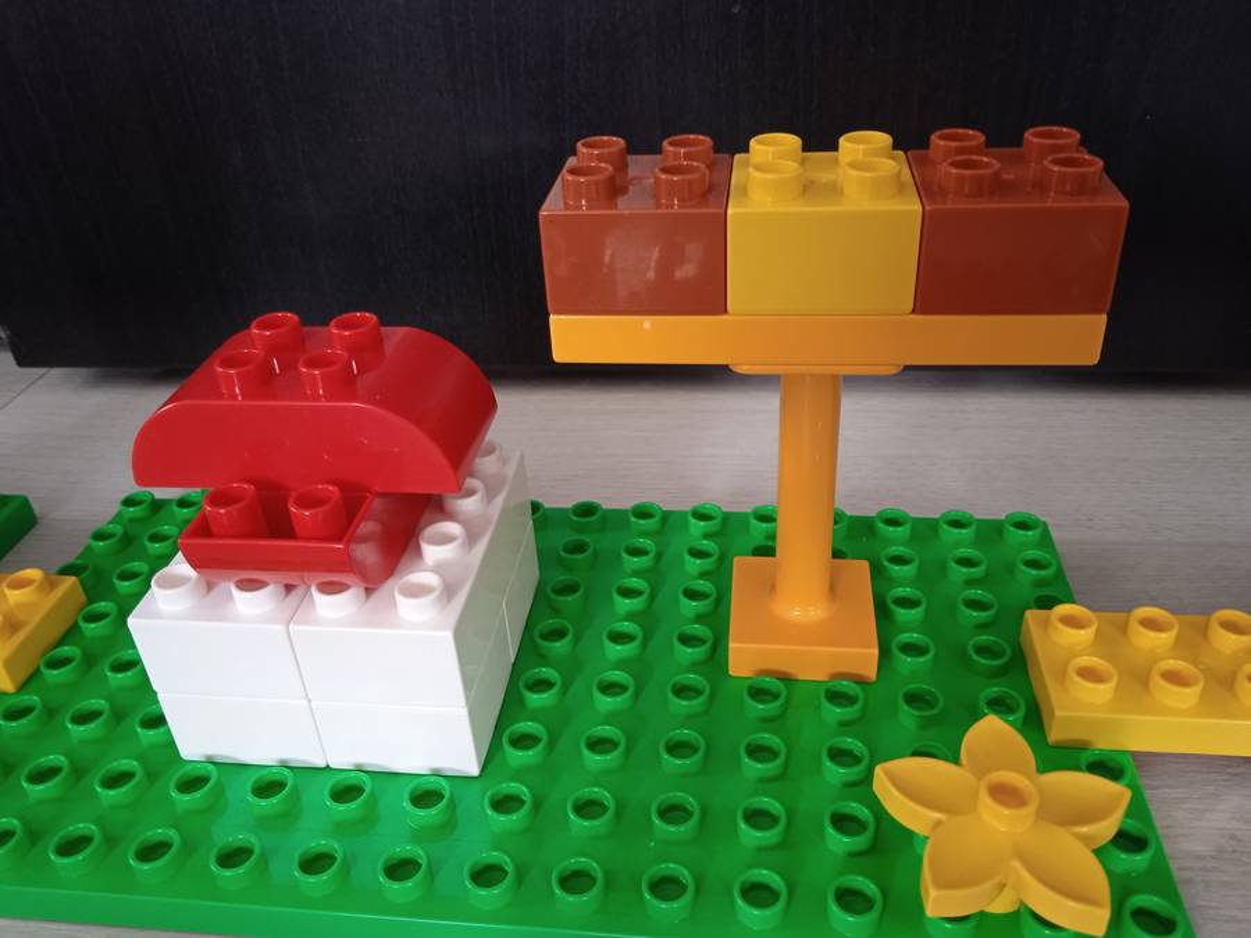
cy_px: 469
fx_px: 1012
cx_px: 626
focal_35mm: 28
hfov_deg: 63.4
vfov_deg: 49.7
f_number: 2.2
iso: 685
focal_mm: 3.43
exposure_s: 1/25
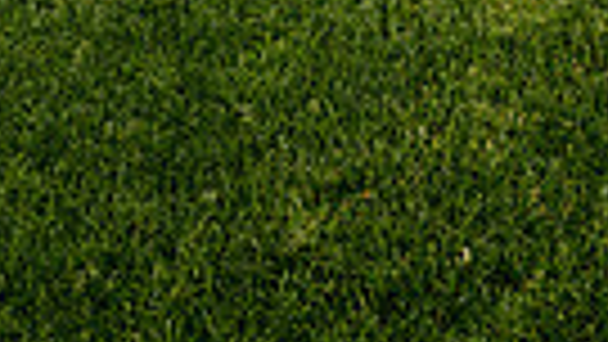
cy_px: -639
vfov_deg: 10.2
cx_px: 180
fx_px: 1467
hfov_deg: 23.3
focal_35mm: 91
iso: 100
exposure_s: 1/250
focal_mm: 26
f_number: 8
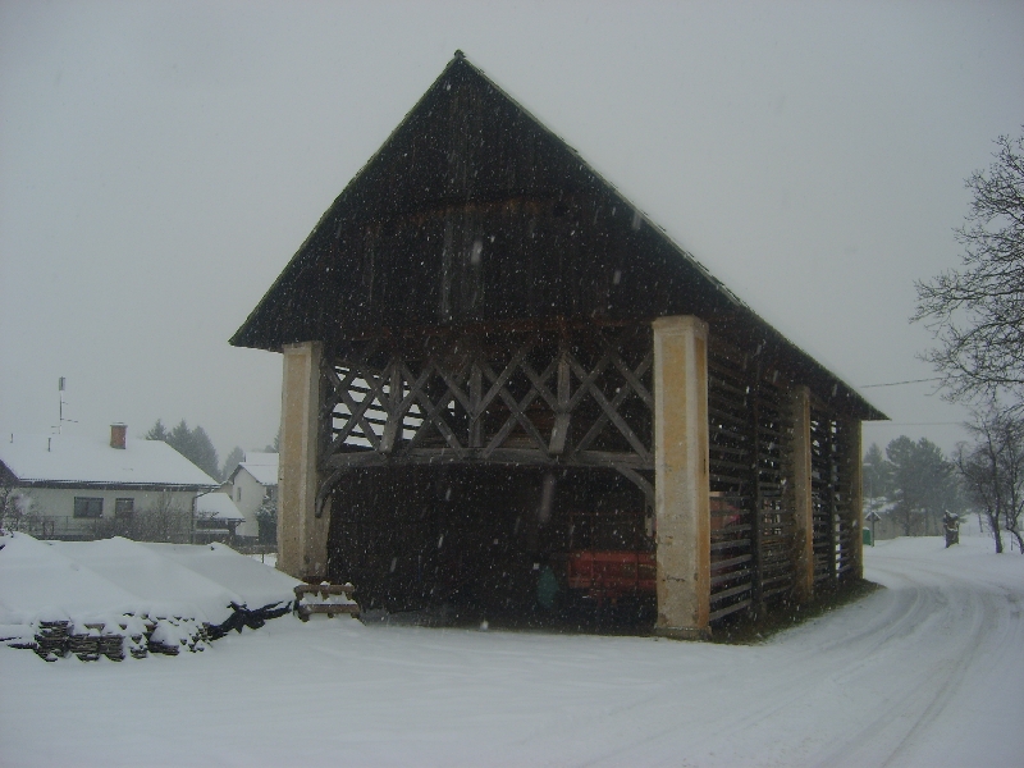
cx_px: 512
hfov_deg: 52.6
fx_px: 1035
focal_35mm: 35
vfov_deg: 40.7
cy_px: 384
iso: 50
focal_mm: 5.8
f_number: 2.8
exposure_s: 1/250
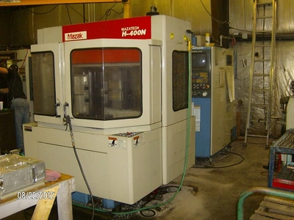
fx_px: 306
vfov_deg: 39.7
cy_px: 110
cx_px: 147
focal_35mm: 36
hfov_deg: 51.4
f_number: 2.8
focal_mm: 6
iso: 200
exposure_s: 1/60
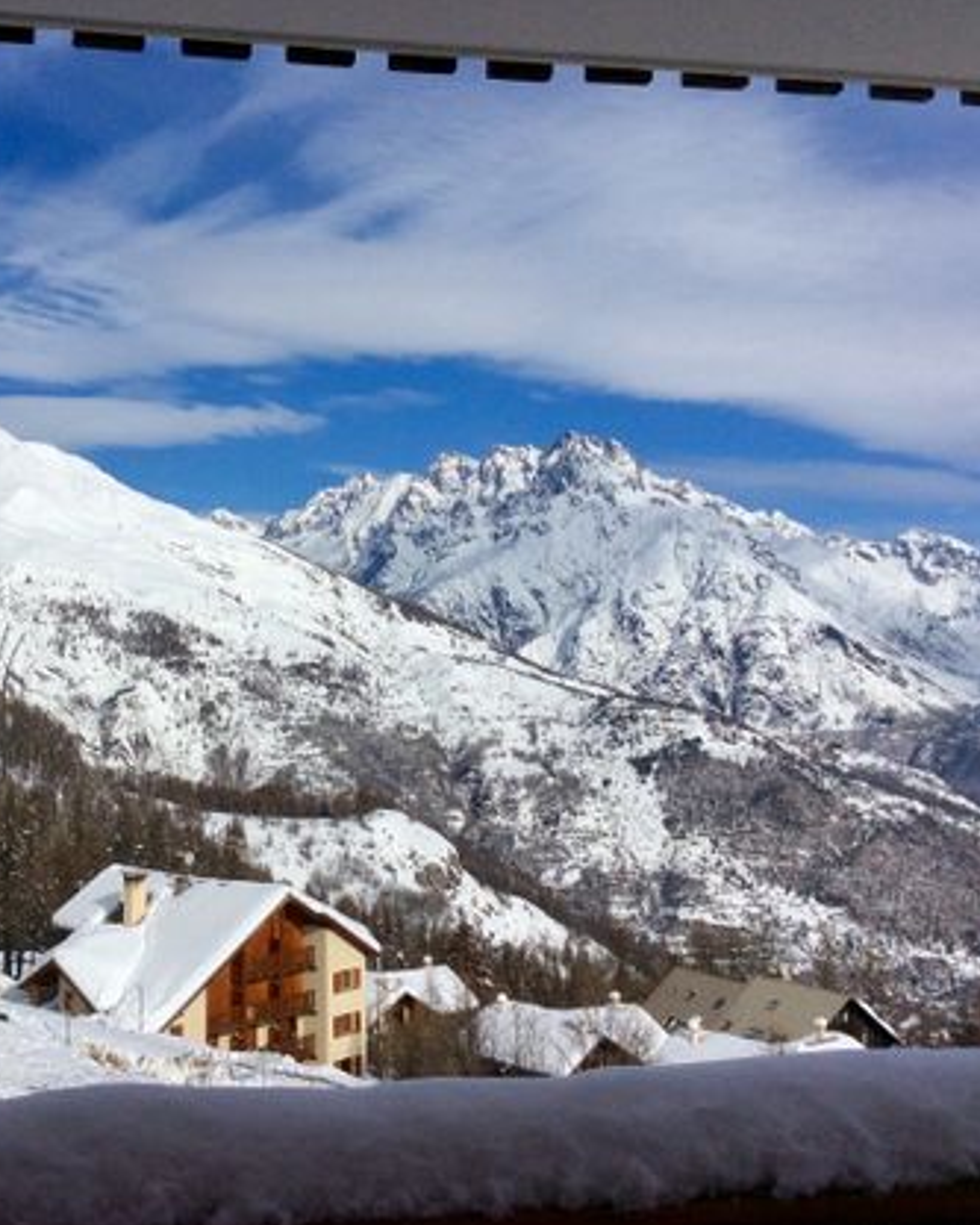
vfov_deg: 41.1
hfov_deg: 32.9
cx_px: 271
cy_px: 586
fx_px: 1631
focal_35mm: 45
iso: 32
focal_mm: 3.3
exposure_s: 1/6369
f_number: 2.4
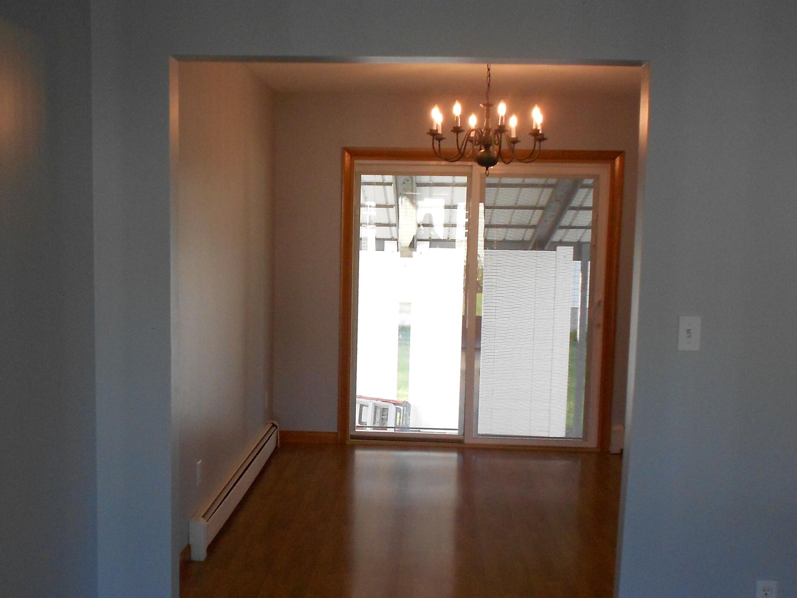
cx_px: 354
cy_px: 365
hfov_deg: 42.0
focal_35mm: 45
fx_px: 1036
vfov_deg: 32.1
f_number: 3.6
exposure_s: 1/125
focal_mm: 5.8
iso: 320
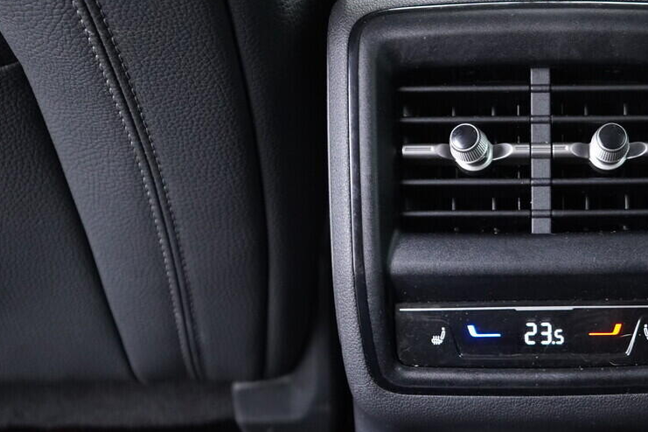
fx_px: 1260
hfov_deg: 28.3
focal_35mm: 70
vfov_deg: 19.5
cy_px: 226
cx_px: 512
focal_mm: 24
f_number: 2.8
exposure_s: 1/40
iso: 1250
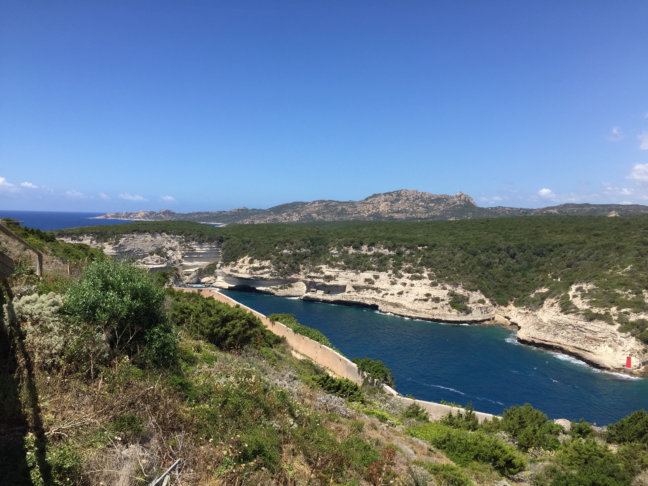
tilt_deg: -4.3
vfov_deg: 48.2
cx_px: 324
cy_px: 243
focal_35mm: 29
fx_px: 543
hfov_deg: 61.7
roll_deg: -1.5
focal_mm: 4.15
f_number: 2.2
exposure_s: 1/1721
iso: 32
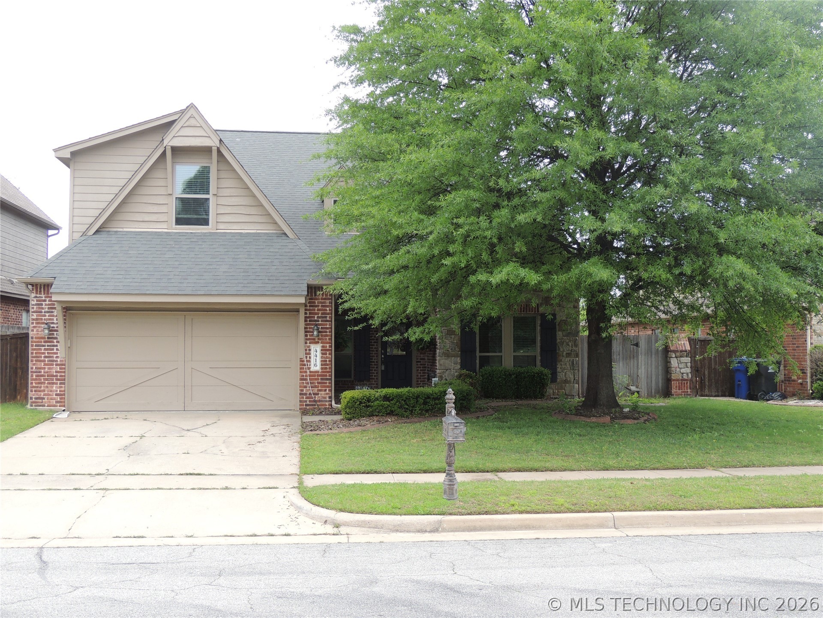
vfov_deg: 36.0
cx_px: 412
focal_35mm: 40
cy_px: 309
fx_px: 951
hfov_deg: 46.8
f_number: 3.3
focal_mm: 7.1
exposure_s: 1/250
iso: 100
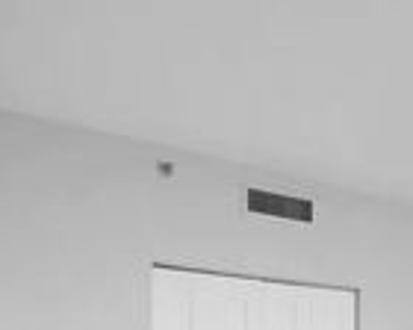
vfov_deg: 23.0
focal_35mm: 60
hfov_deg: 25.6
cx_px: 578
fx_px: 733
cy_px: 410
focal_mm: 14
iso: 100
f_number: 9
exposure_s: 1/6
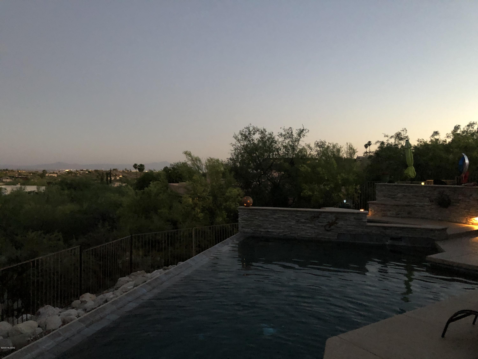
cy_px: 180
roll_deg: +0.5
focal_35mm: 28
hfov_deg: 63.4
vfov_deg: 49.7
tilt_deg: -0.8
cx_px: 239
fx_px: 387
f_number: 1.8
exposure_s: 1/4
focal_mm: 3.99
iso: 125
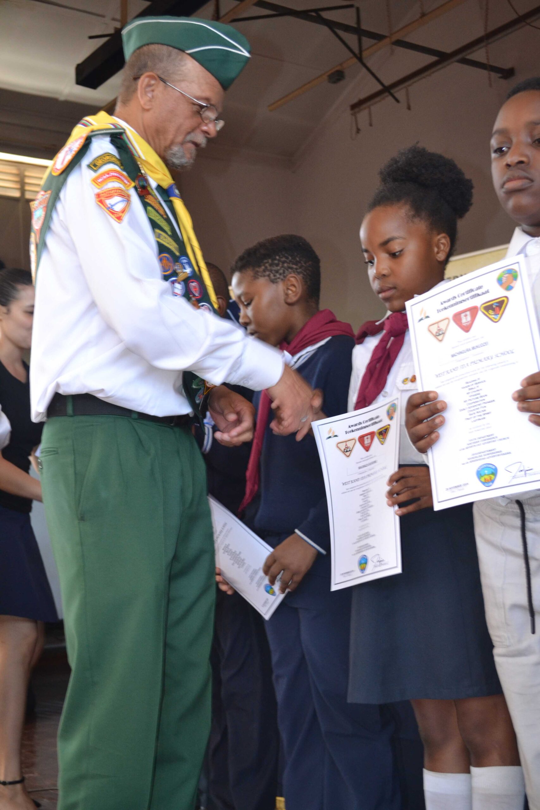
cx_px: 270
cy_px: 405
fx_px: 1147
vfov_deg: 38.9
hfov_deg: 26.5
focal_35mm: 51
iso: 1000
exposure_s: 1/60
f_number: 5
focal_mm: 34
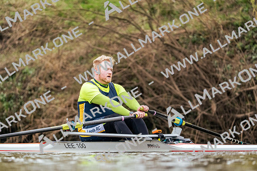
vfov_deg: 3.0
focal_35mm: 456
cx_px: 128
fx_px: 3256
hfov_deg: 4.5
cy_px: 86
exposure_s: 1/1600
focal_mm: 456
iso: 5000
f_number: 6.3
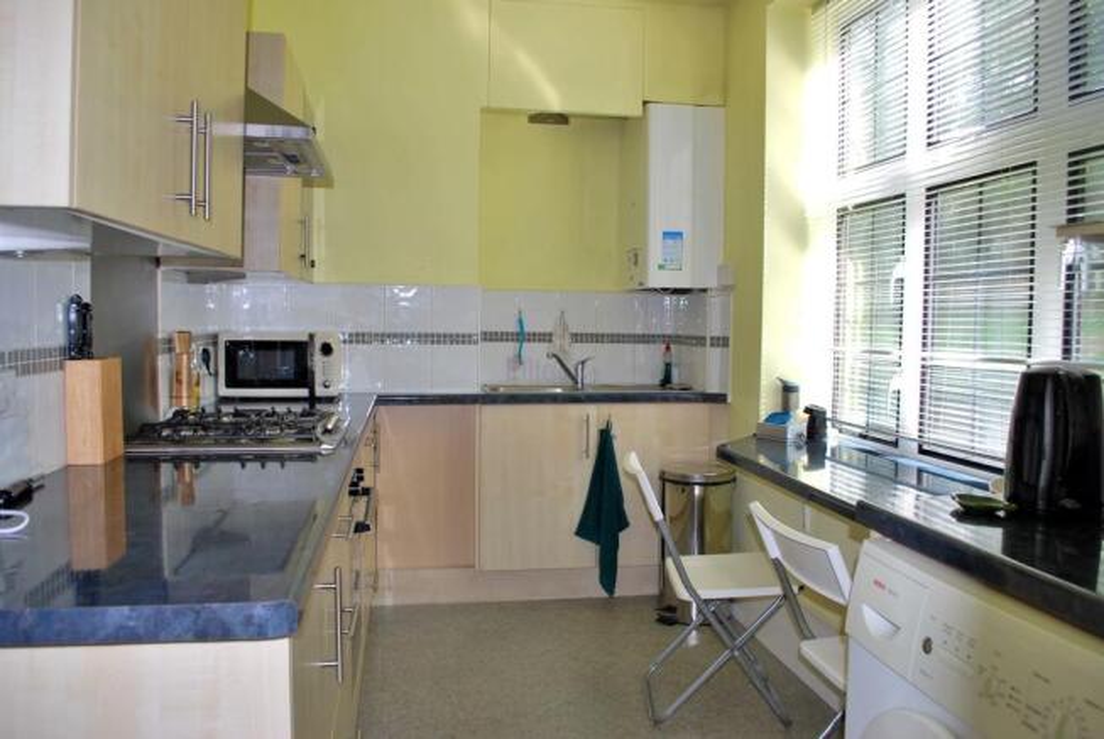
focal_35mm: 27
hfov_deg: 67.3
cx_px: 552
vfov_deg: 48.0
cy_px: 370
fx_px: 829
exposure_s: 1/50
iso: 100
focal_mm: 18
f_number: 5.6
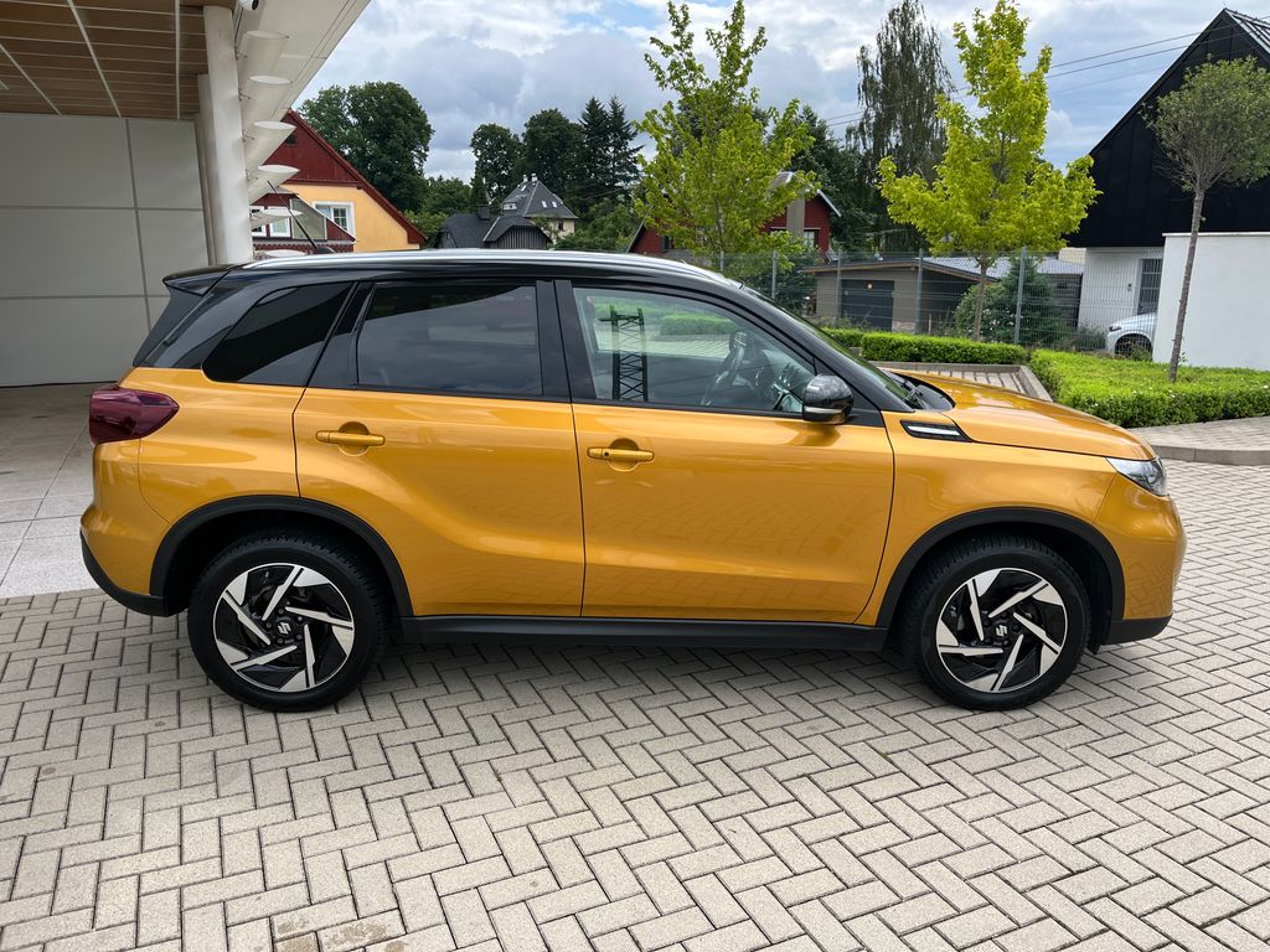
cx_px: 635
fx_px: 954
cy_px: 476
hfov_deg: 67.3
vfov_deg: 53.1
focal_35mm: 26
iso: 50
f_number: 1.6
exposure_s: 1/1748
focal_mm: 5.1
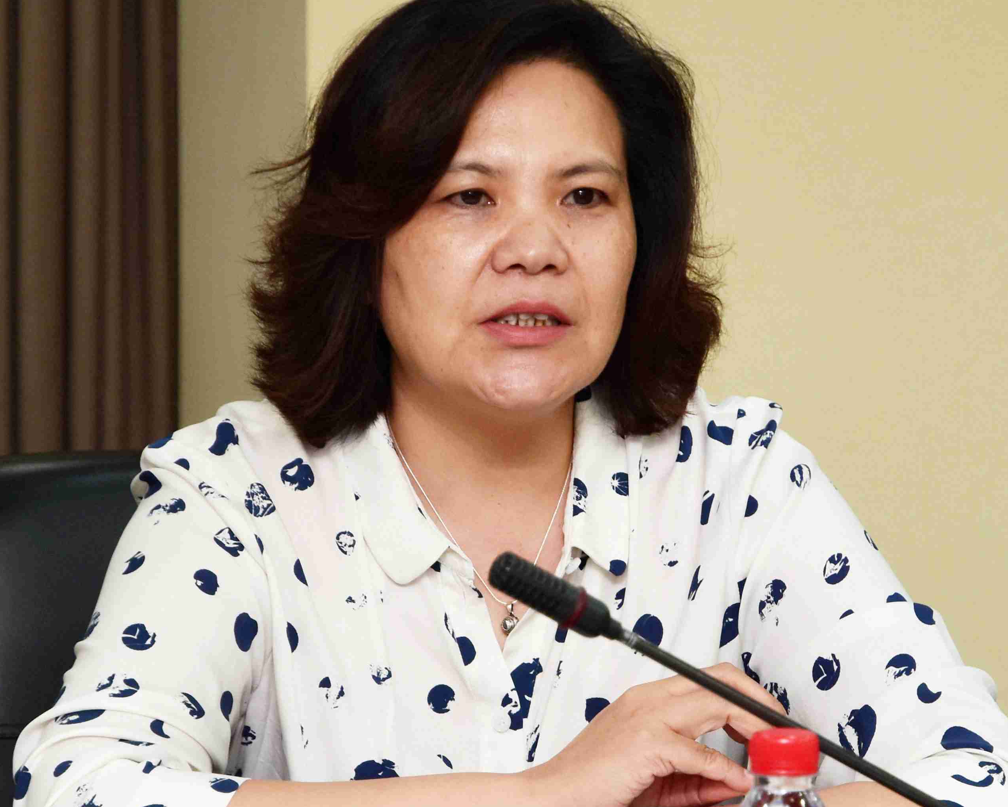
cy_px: 456
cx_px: 498
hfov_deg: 11.2
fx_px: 5158
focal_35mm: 173
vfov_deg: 8.9
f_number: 5.3
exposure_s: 1/80
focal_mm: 65
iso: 500
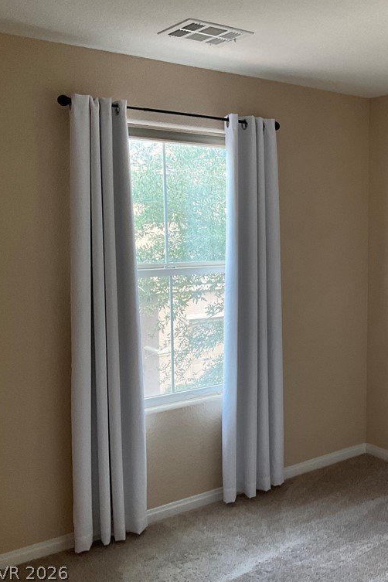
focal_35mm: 41
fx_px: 663
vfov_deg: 47.4
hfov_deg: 30.5
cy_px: 289
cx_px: 379
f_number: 1.8
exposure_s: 1/60
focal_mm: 3
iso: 160
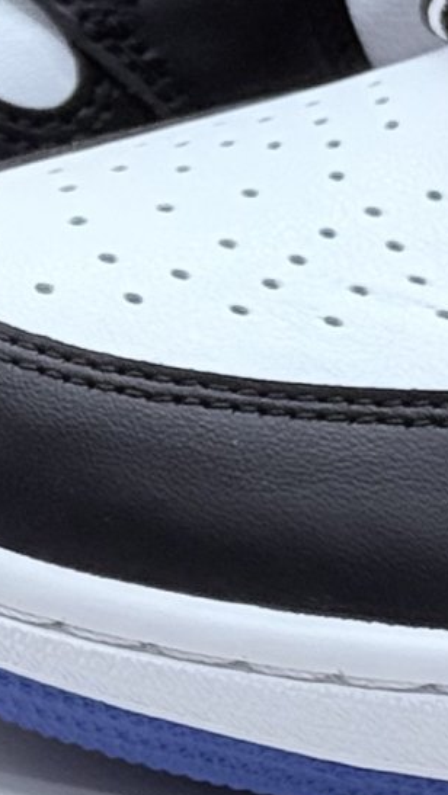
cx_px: -12
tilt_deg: -23.4
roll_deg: +2.3
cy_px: 256
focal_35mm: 102
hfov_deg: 11.7
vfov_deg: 20.9
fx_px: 2152
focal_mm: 6.76
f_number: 1.78
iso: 64
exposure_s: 1/578
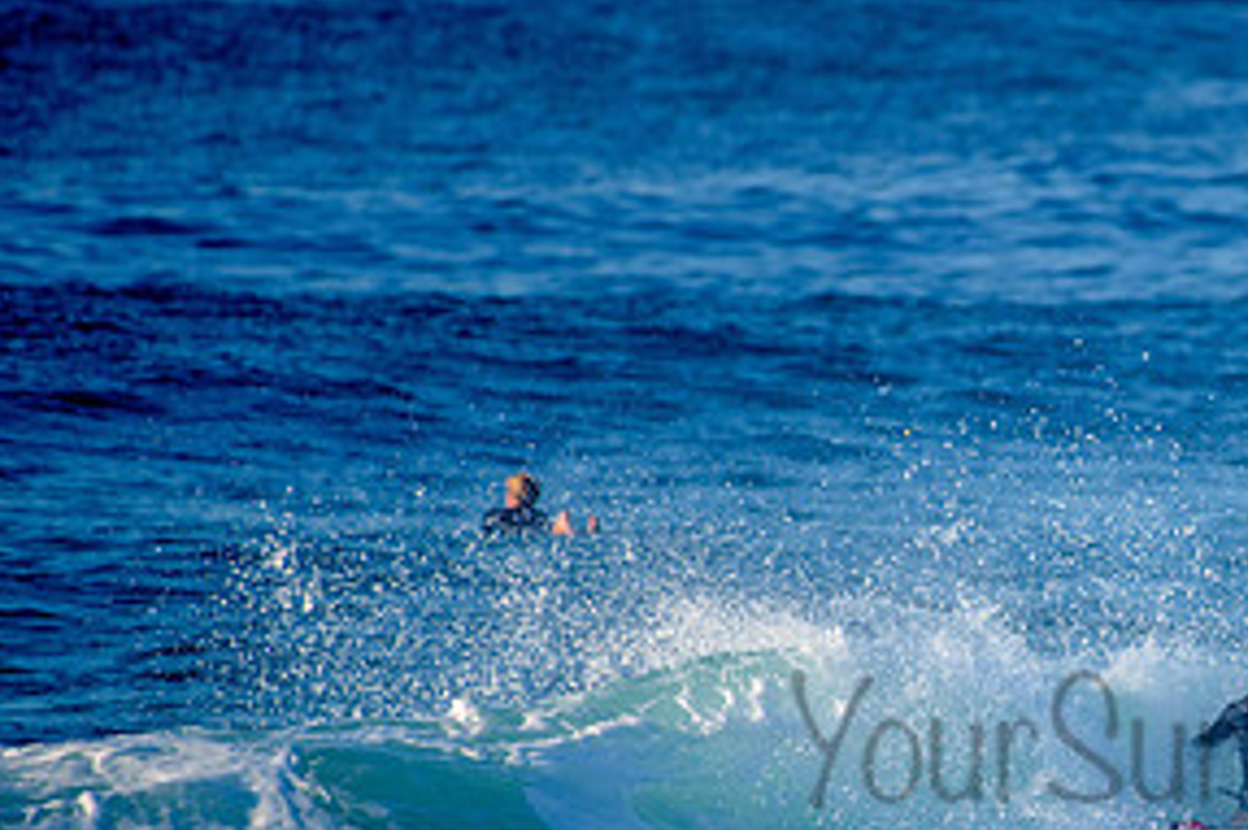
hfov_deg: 2.0
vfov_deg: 1.4
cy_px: 702
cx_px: 1239
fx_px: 35061
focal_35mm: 1012
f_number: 5.6
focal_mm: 500
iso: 320
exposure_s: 1/2000
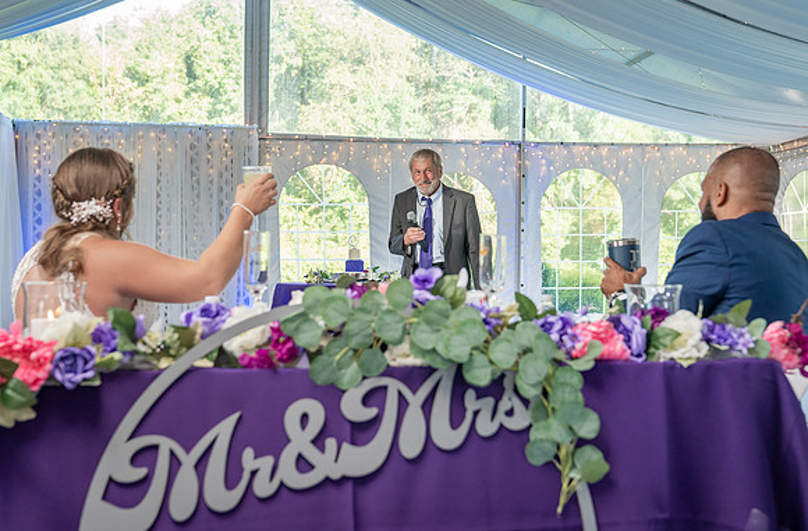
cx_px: 389
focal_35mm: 45
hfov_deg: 43.9
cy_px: 272
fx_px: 1001
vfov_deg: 29.7
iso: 640
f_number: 4
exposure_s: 1/200
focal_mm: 42
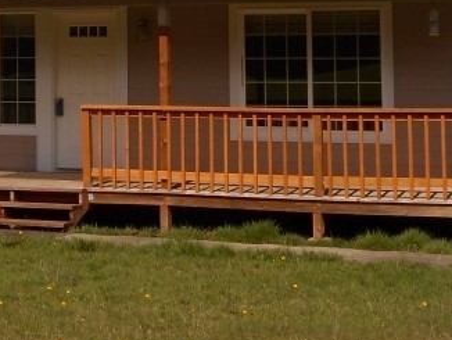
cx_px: -25
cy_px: -85
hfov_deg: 14.0
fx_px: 1803
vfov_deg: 10.6
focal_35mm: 138
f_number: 4.7
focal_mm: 7.9
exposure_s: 1/800
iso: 80
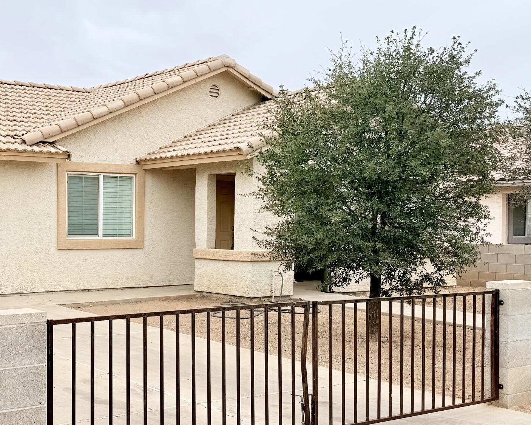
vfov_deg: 30.2
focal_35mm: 50
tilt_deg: -0.2
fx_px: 786
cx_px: 99
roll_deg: -0.3
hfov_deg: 36.0
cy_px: 221
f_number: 1.78
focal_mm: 6.76
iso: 80
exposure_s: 1/4405
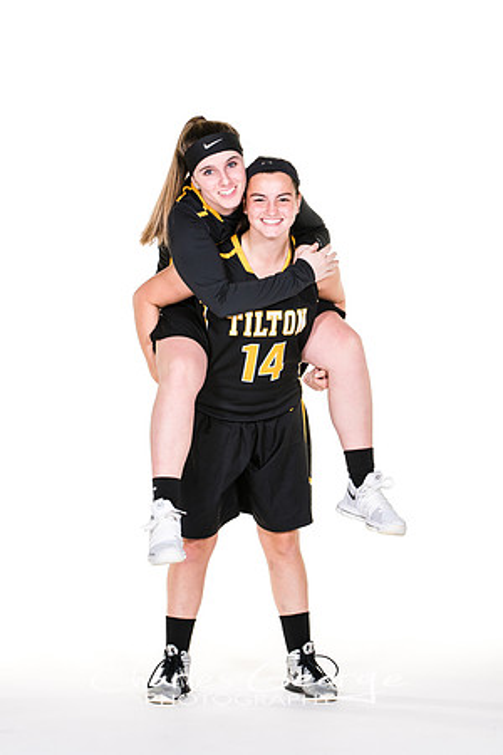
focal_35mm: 142
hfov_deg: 9.6
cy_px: 378
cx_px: 252
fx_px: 2986
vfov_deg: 14.4
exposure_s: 1/160
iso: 200
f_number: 6.3
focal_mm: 95
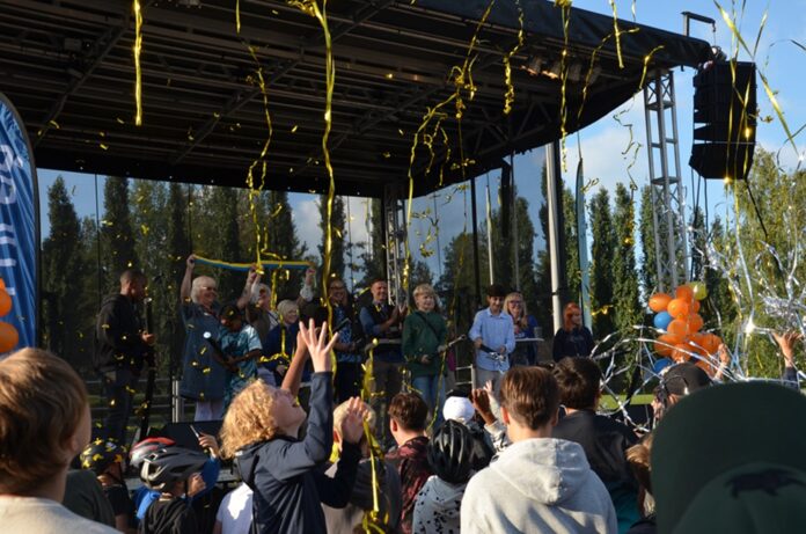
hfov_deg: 46.5
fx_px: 938
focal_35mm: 42
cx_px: 403
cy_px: 267
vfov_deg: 31.8
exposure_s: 1/250
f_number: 8
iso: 200
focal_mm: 28
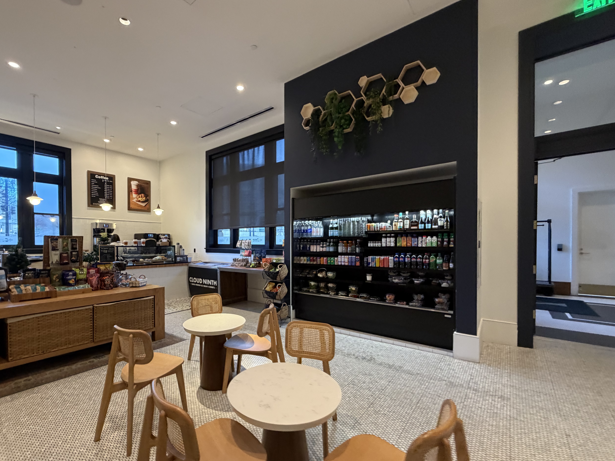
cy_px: 248
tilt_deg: -5.0
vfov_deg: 78.0
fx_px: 284
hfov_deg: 94.0
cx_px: 267
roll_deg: -1.3
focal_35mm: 16
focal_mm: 2.22
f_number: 2.2
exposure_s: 1/60
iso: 400
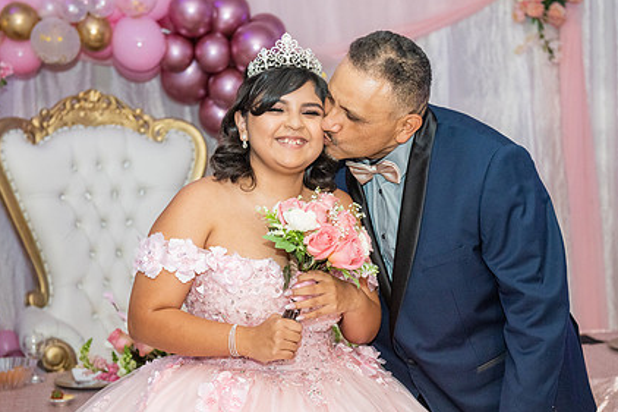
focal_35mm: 66
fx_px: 1132
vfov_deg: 20.6
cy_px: 232
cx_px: 350
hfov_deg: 30.5
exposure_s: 1/160
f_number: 3.5
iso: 1250
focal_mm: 48
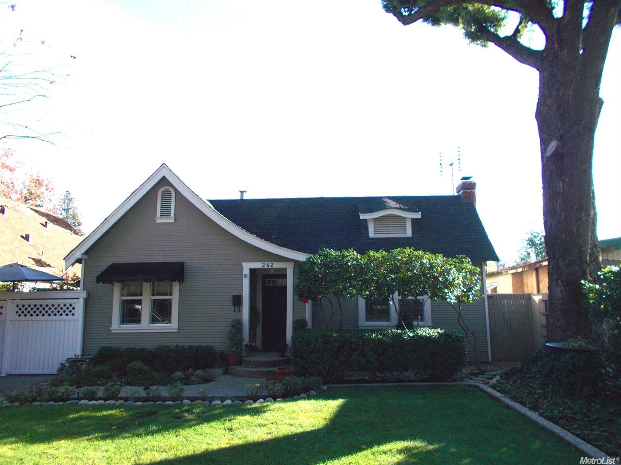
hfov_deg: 67.3
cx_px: 310
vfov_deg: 53.0
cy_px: 232
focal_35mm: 26
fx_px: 466
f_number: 8
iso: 80
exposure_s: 1/80
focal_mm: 4.6
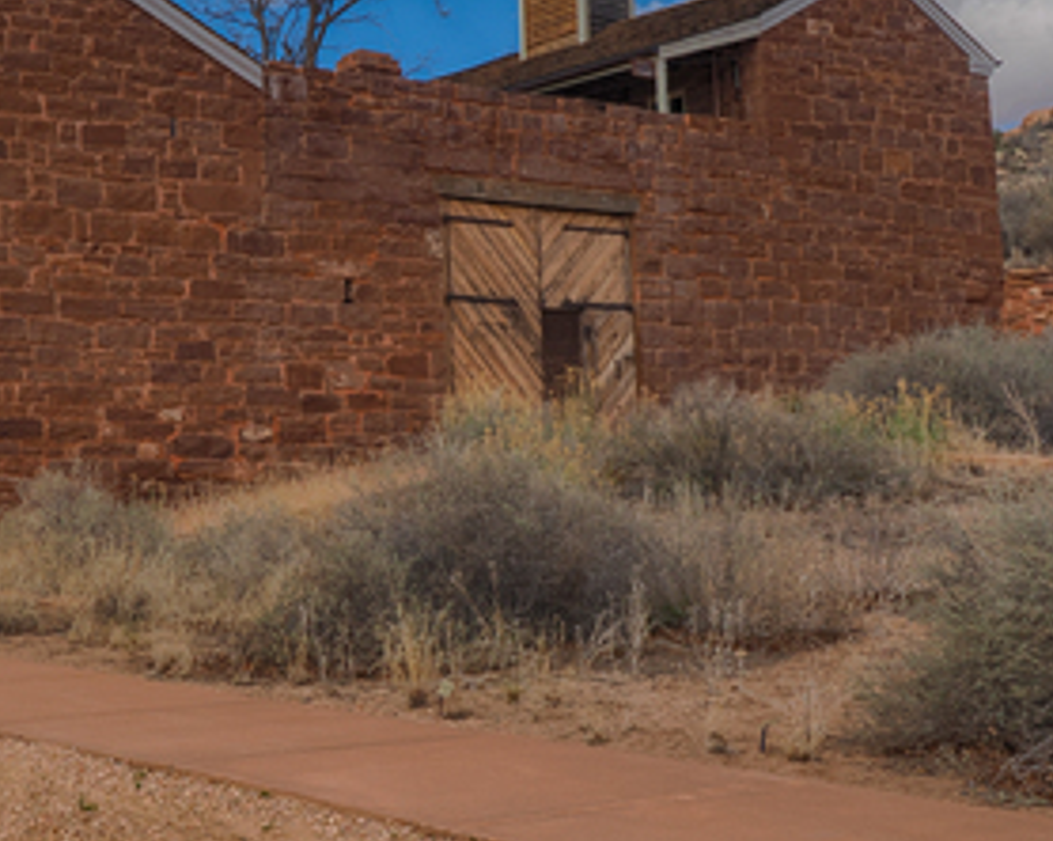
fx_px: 1962
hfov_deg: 29.4
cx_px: 216
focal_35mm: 63
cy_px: 231
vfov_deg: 24.0
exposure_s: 1/400
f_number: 8
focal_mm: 16
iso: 200
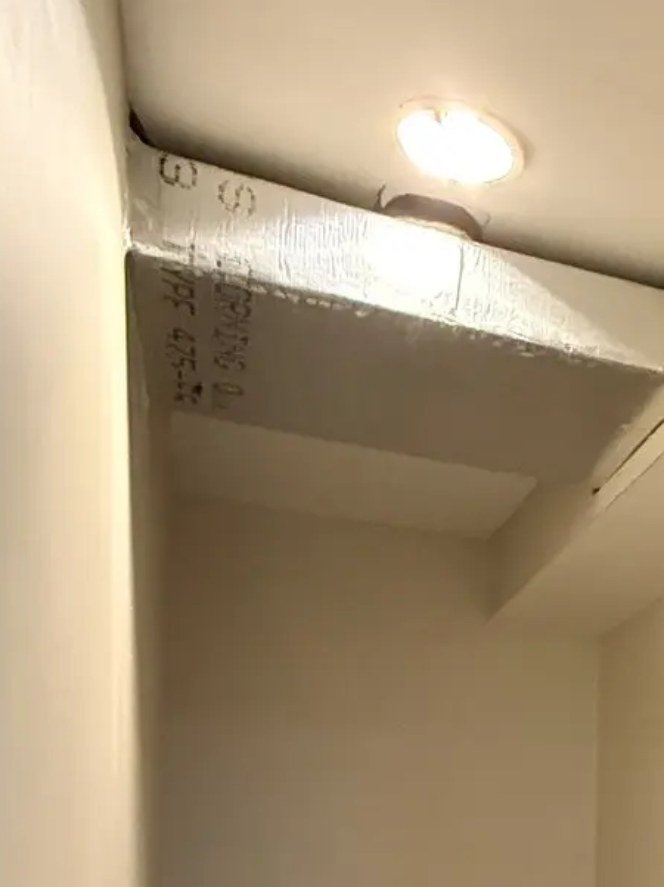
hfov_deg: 26.7
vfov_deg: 36.0
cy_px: 912
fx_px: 1203
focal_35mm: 47
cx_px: 835
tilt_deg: +0.6
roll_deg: -2.1
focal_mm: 2.22
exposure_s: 1/60
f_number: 2.2
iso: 800
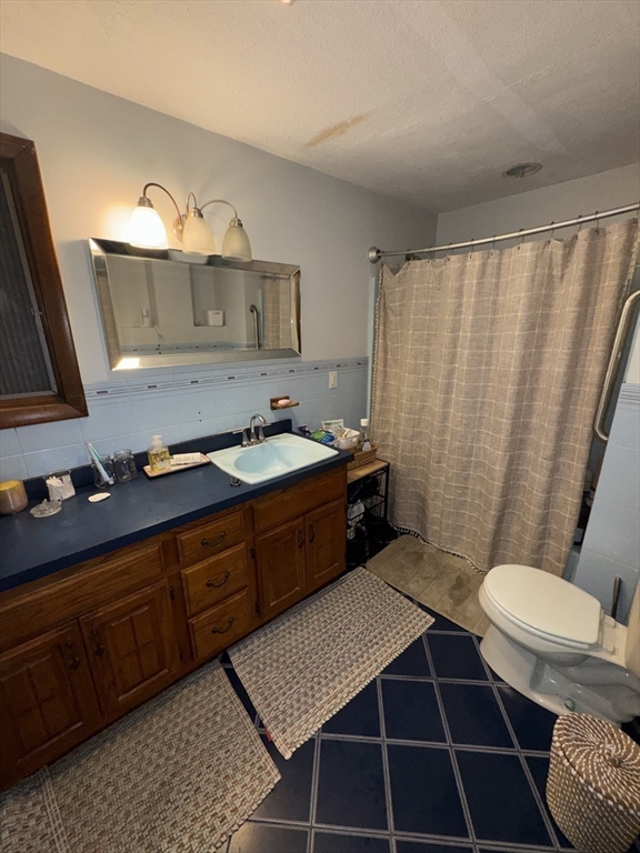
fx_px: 345
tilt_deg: -16.6
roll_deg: +0.1
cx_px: 320
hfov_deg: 85.7
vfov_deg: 102.1
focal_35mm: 14
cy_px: 426
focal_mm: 2.22
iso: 100
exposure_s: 1/60
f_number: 2.2
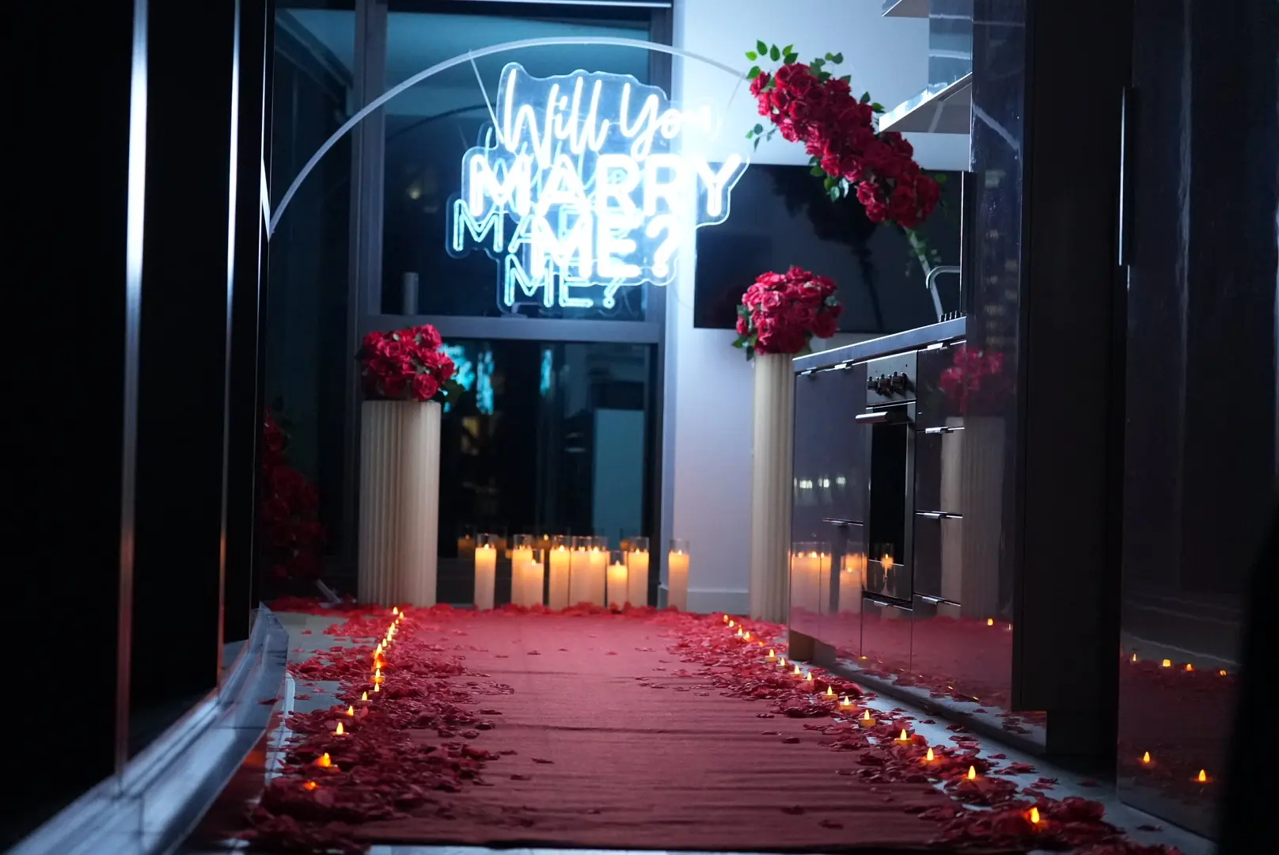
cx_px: 640
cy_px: 428
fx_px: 2489
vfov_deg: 19.5
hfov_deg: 28.8
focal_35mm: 70
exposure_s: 1/160
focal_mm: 70
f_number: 4
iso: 10000
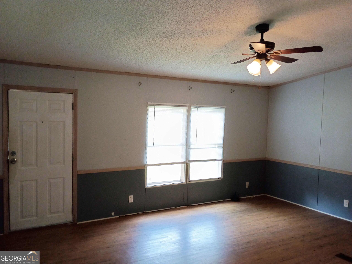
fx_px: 295
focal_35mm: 29
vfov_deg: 48.2
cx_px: 176
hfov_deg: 61.7
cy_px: 132
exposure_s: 1/60
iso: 275
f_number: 1.8
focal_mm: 4.27
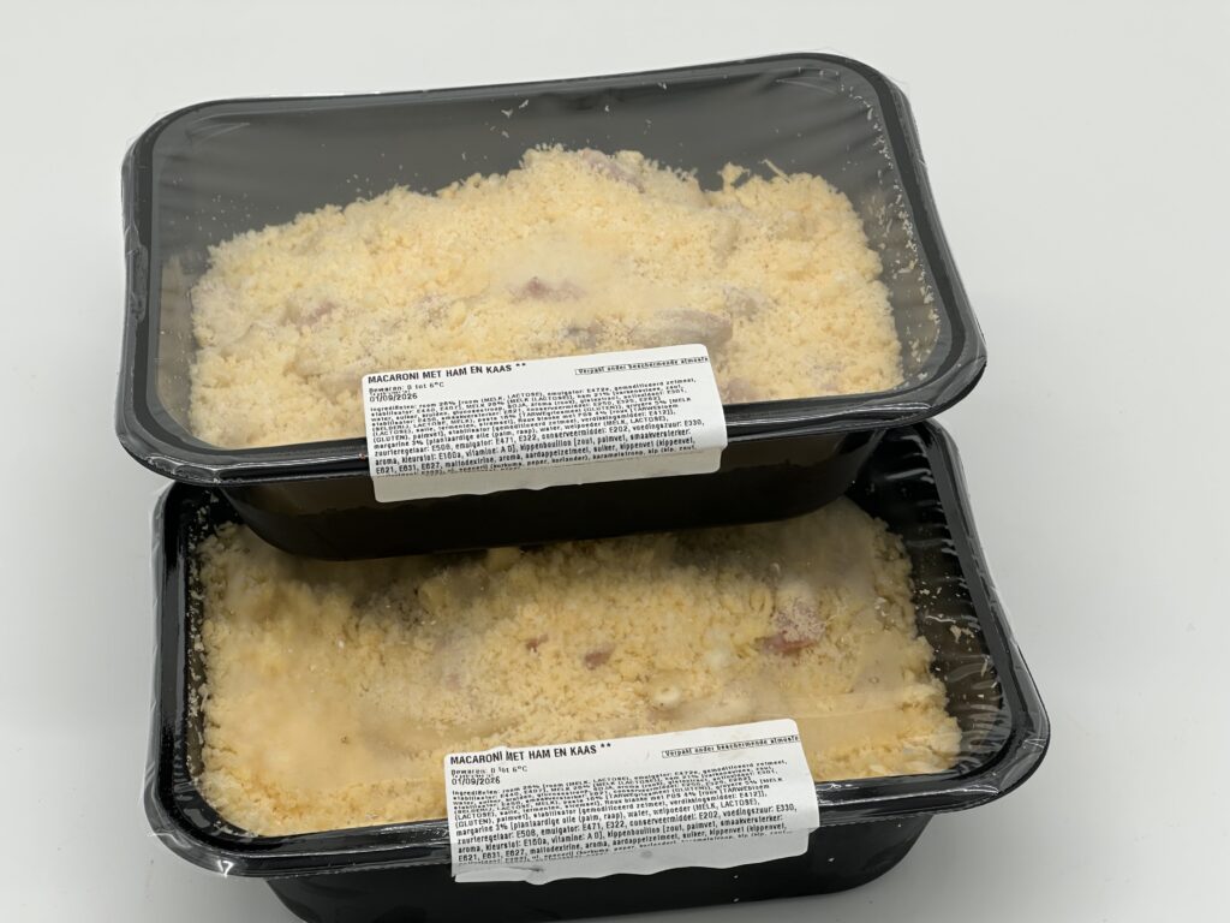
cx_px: 615
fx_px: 2736
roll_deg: +1.7
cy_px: 462
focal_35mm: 77
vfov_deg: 19.1
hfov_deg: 25.3
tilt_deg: -39.2
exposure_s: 1/100
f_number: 2.8
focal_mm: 9
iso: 32
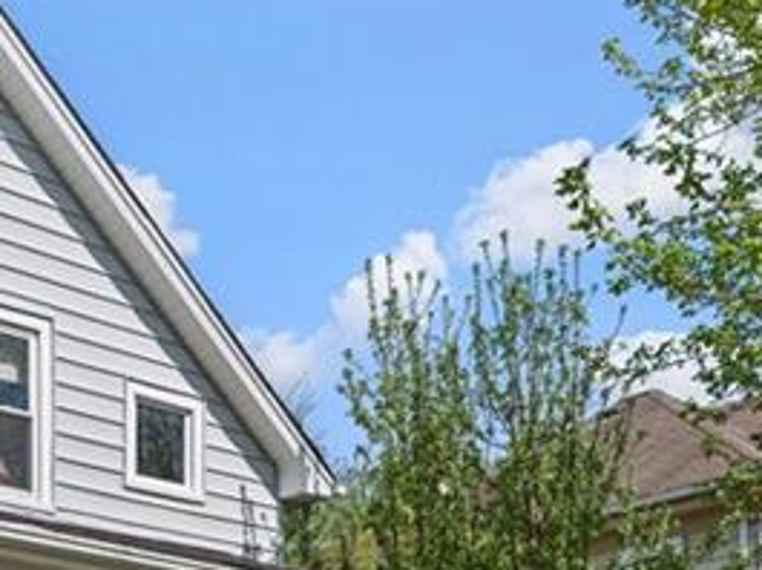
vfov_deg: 19.0
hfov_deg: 28.5
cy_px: 871
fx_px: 1473
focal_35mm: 67
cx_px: 184
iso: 100
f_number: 5.6
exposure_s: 1/400
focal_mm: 18
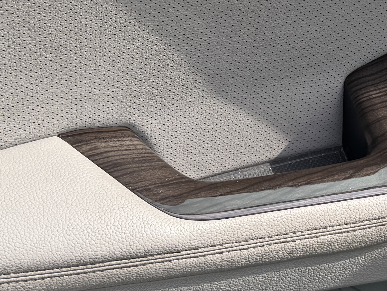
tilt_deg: -45.1
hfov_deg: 20.7
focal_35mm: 91
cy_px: 75
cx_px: 406
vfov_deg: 16.2
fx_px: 1018
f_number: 1.78
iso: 80
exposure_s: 1/832
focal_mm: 6.76
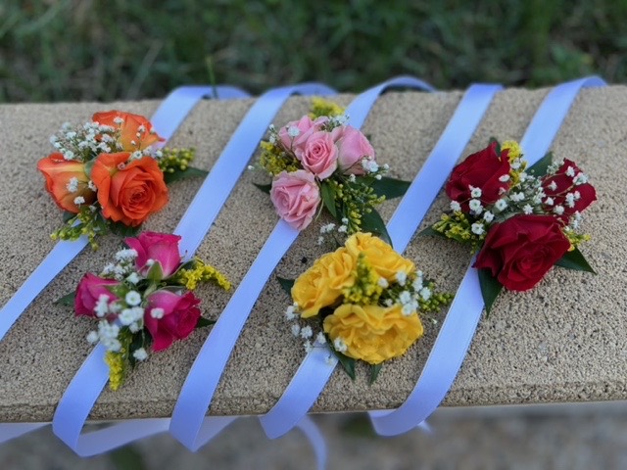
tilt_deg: -67.1
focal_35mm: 26
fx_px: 471
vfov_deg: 53.1
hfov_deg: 67.3
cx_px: 314
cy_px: 235
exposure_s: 1/253
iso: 40
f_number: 1.5
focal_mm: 5.7
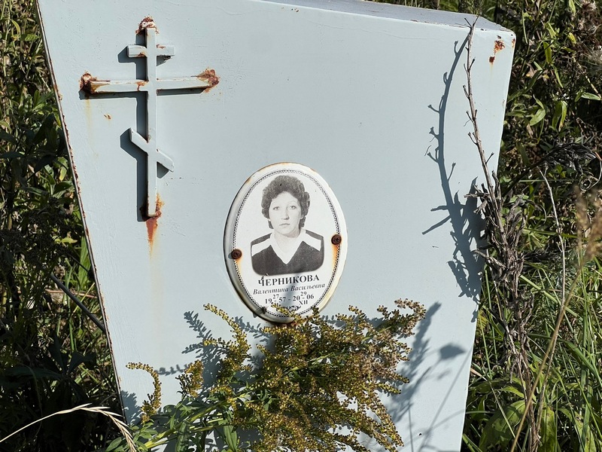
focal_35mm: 77
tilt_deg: -19.1
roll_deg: -0.3
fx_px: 1339
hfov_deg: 25.3
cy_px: 226
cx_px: 301
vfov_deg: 19.1
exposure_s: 1/2096
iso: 32
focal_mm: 9
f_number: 2.8
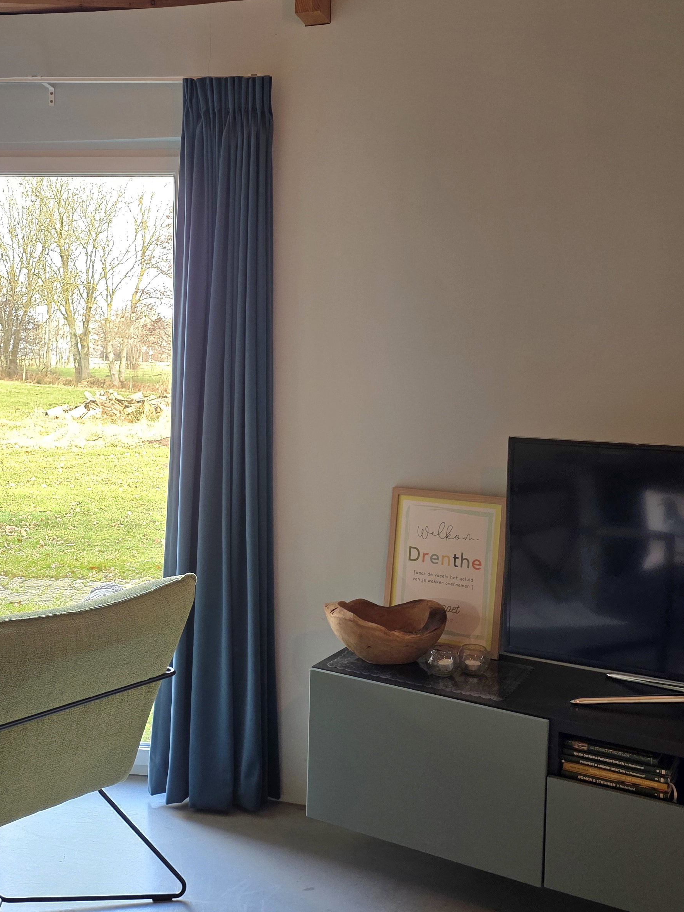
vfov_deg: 47.8
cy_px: 411
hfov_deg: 36.4
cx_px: 217
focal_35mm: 39
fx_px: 1028
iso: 100
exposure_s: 1/101
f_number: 1.7
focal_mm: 6.25
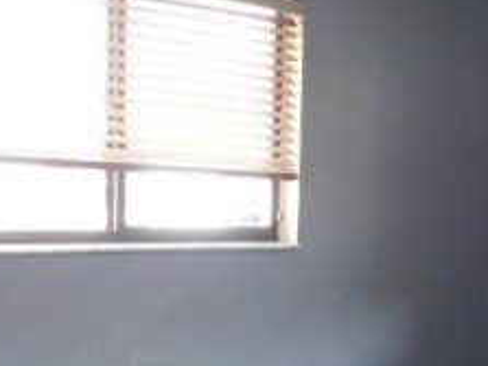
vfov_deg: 20.9
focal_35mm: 69
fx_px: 972
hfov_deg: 26.6
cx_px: 490
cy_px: 322
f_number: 3
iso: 320
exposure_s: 1/30
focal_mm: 4.1
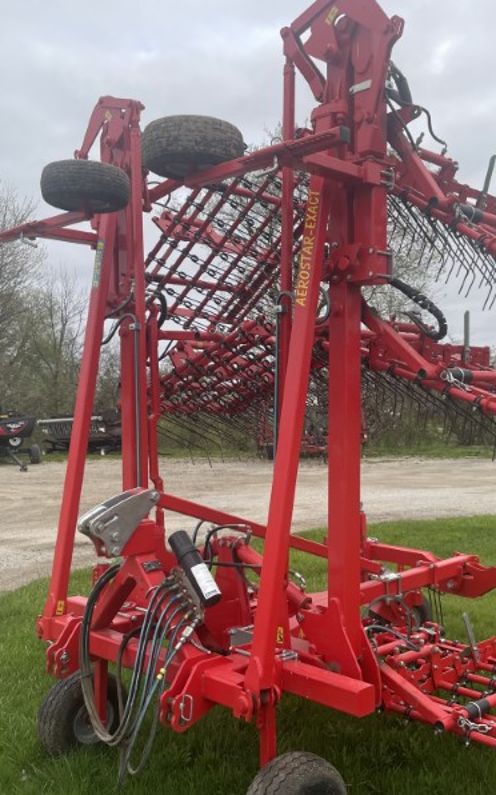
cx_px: 308
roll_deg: +0.9
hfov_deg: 34.2
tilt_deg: +3.0
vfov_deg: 52.8
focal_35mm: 37
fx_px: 801
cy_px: 396
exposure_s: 1/217
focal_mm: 4.2
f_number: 1.6
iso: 32
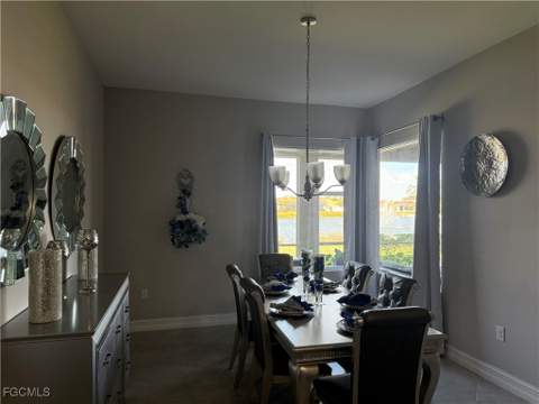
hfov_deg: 71.6
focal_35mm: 24
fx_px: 374
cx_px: 270
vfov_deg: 56.8
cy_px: 202
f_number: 1.78
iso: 250
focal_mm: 6.76
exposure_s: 1/120
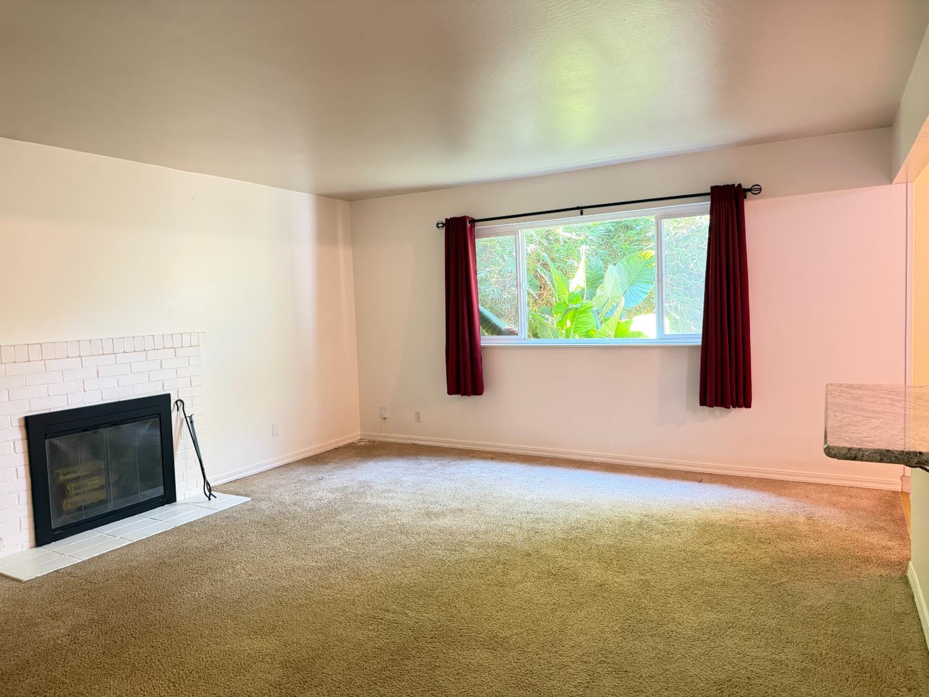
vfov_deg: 56.8
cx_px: 464
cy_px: 348
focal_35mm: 24
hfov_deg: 71.6
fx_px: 644
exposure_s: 1/60
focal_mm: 6.76
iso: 640
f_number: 1.78
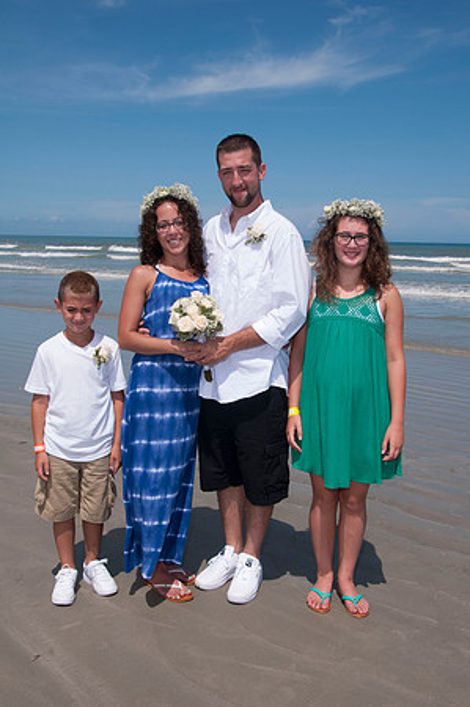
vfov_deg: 51.3
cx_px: 235
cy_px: 354
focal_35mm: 38
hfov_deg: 35.4
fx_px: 736
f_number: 11
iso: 100
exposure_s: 1/250
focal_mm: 25
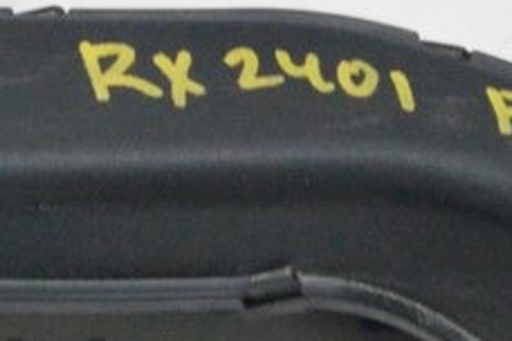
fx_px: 2105
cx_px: -74
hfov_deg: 13.5
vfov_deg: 9.3
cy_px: 71
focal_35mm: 148
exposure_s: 1/20
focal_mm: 22
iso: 6400
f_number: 20
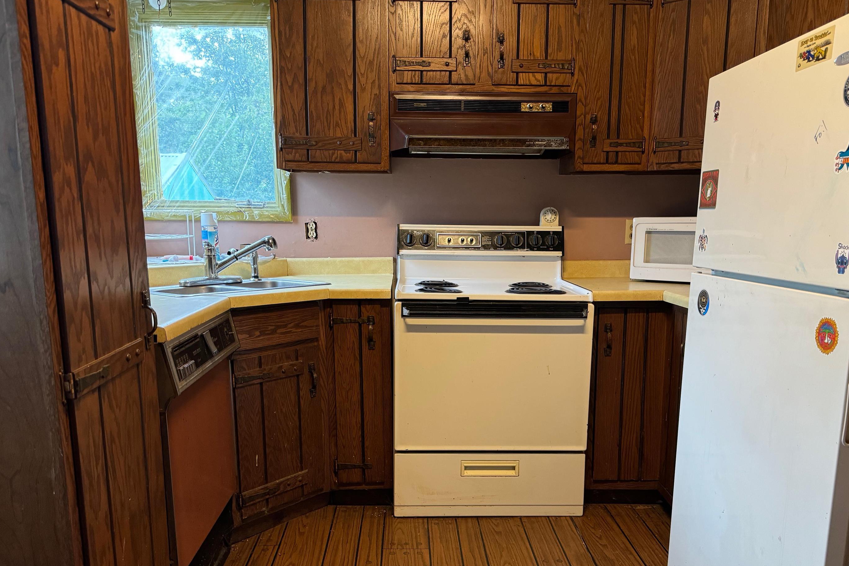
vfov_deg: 46.2
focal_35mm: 28
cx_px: 442
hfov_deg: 65.4
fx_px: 660
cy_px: 331
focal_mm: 6.76
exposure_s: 1/60
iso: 400
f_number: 1.78
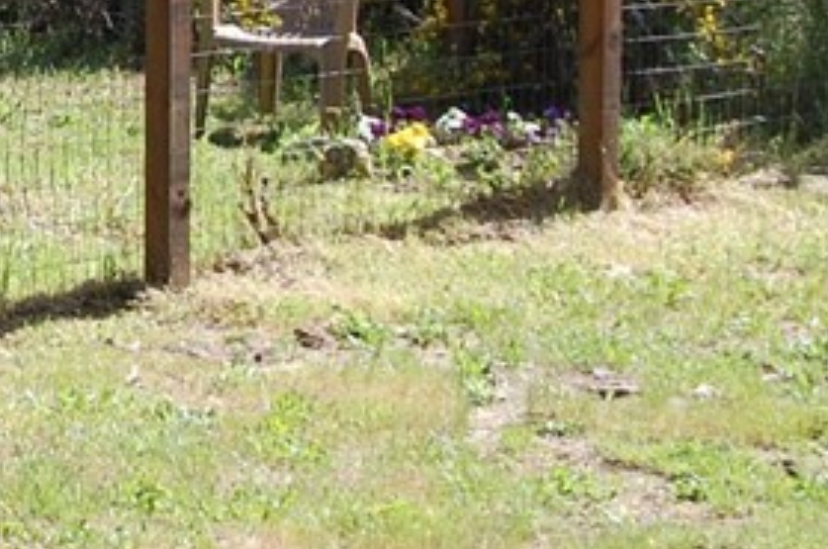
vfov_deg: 8.8
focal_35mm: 152
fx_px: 3490
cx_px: -381
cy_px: -217
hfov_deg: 12.9
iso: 400
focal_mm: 26
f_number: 10
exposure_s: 1/200
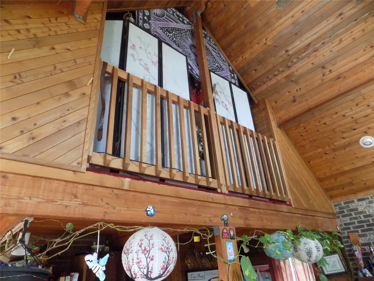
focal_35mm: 23
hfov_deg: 73.9
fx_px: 248
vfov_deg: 58.9
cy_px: 140
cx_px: 187
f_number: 3.1
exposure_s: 1/20
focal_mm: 4
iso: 400
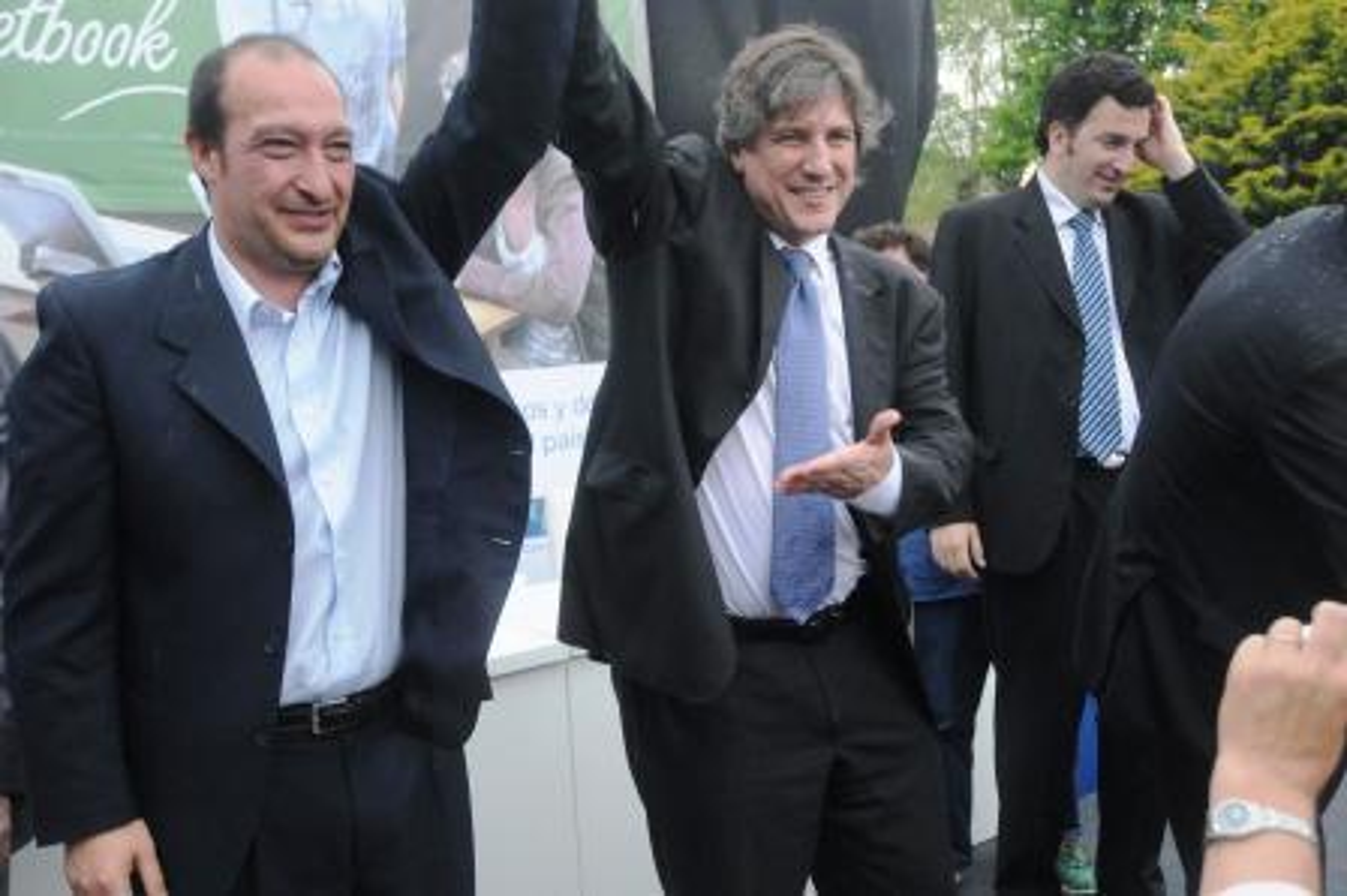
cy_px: 448
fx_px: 1514
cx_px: 674
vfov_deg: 33.0
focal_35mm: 40
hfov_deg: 48.0
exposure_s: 1/500
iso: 1250
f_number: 4.5
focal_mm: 27
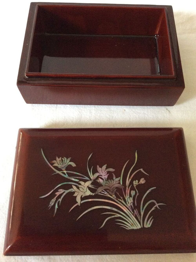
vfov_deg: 56.9
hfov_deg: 44.1
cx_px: 98
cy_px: 131
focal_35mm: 32
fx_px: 242
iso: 320
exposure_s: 1/20
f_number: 2.4
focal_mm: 3.3
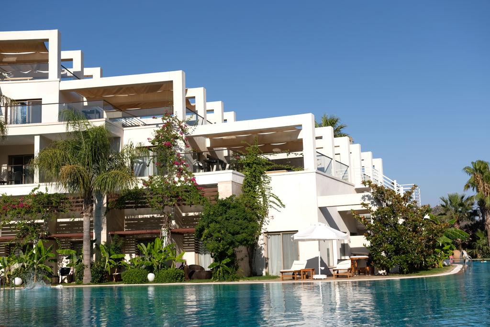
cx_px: 245
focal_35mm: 42
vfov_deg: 31.9
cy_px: 164
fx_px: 572
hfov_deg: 46.4
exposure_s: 1/1000
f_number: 4
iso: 100
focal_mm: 28.3
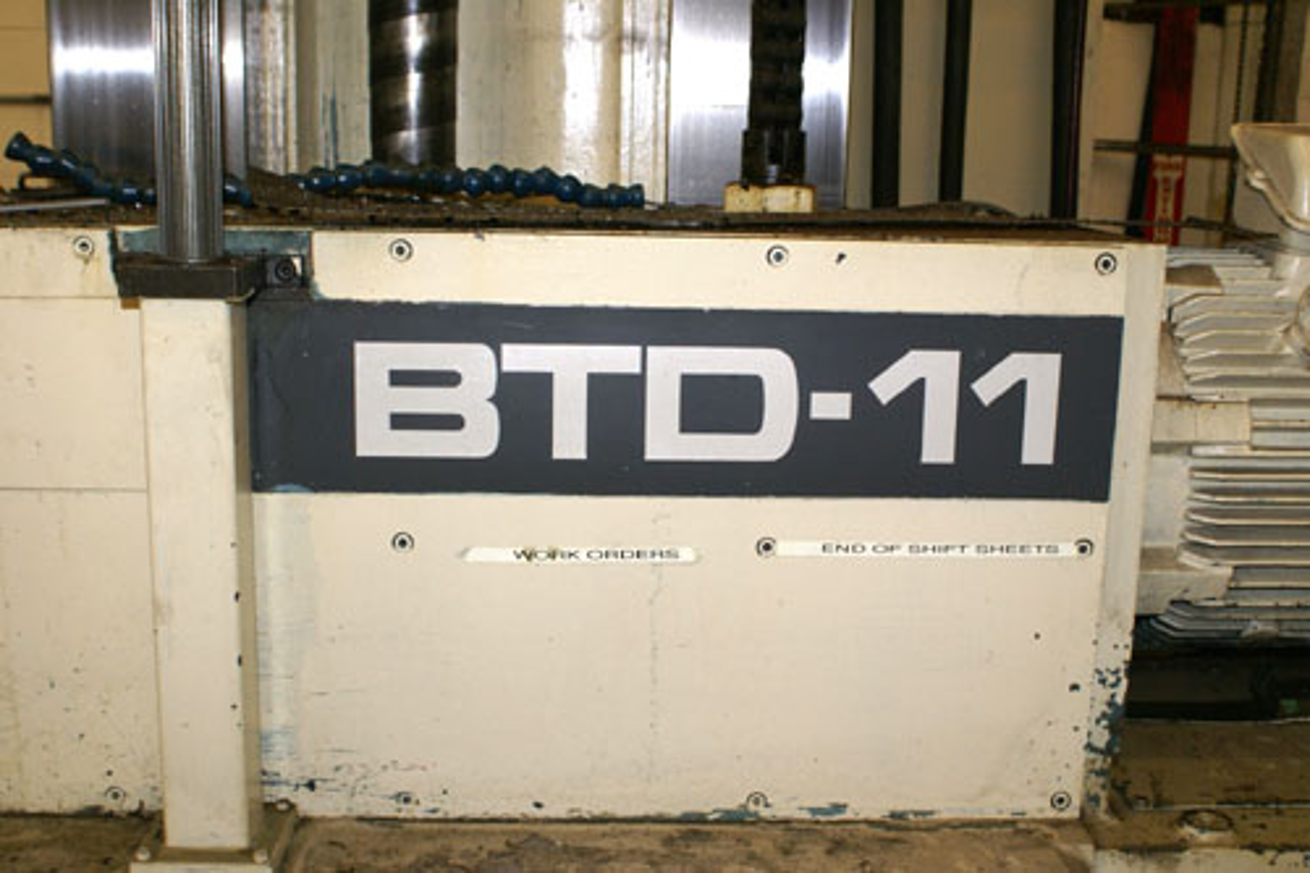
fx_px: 1419
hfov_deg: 49.6
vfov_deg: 34.2
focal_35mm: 39
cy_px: 436
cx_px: 655
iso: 400
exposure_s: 1/60
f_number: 5.6
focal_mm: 26
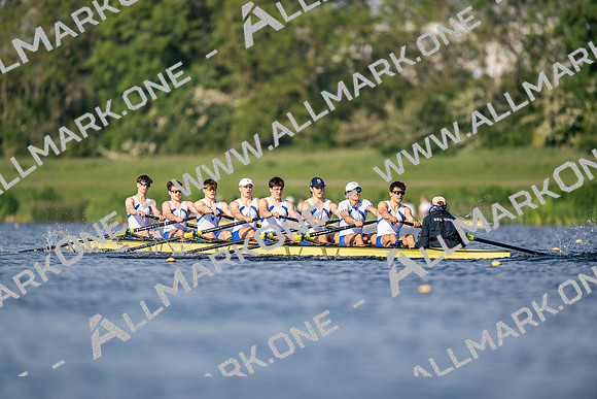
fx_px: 9952
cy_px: 200
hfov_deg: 3.4
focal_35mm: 600
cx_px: 298
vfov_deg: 2.3
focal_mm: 600
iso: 250
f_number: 4
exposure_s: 1/2500
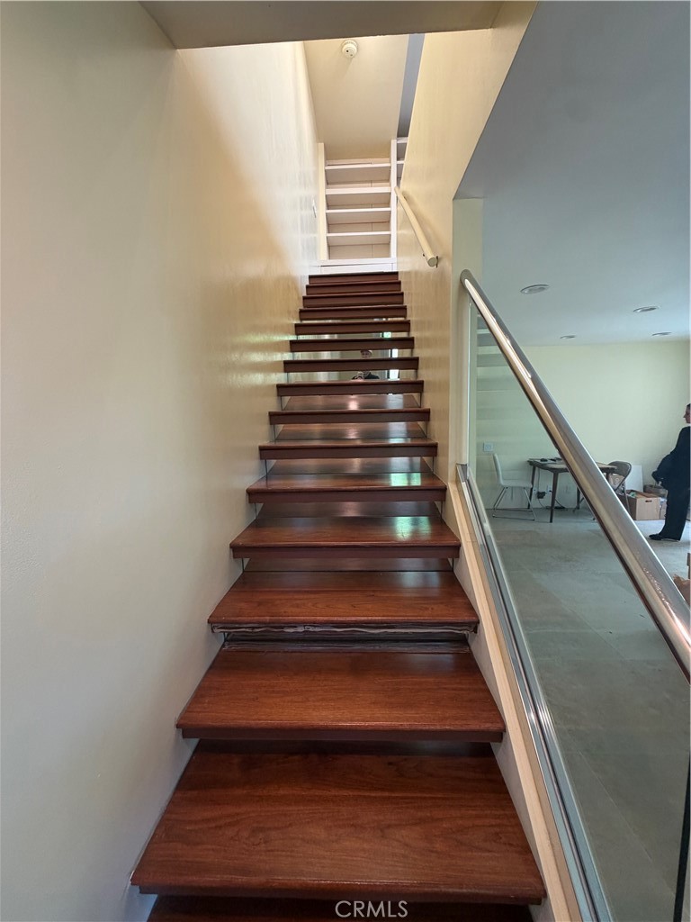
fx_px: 373
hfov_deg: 85.7
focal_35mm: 14
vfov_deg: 102.1
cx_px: 346
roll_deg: +1.0
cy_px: 461
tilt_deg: -6.5
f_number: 2.2
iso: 160
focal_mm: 2.22
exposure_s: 1/60
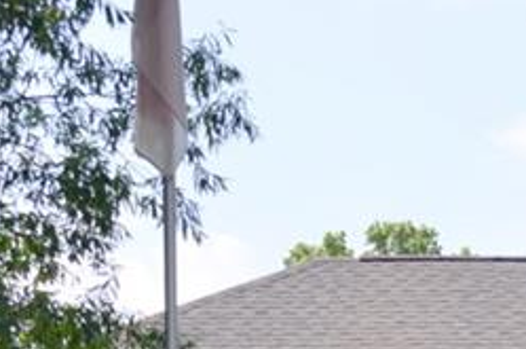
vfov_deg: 7.2
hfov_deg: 10.9
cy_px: 611
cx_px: 627
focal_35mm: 185
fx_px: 2698
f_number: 6.3
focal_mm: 30
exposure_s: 1/200
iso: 100
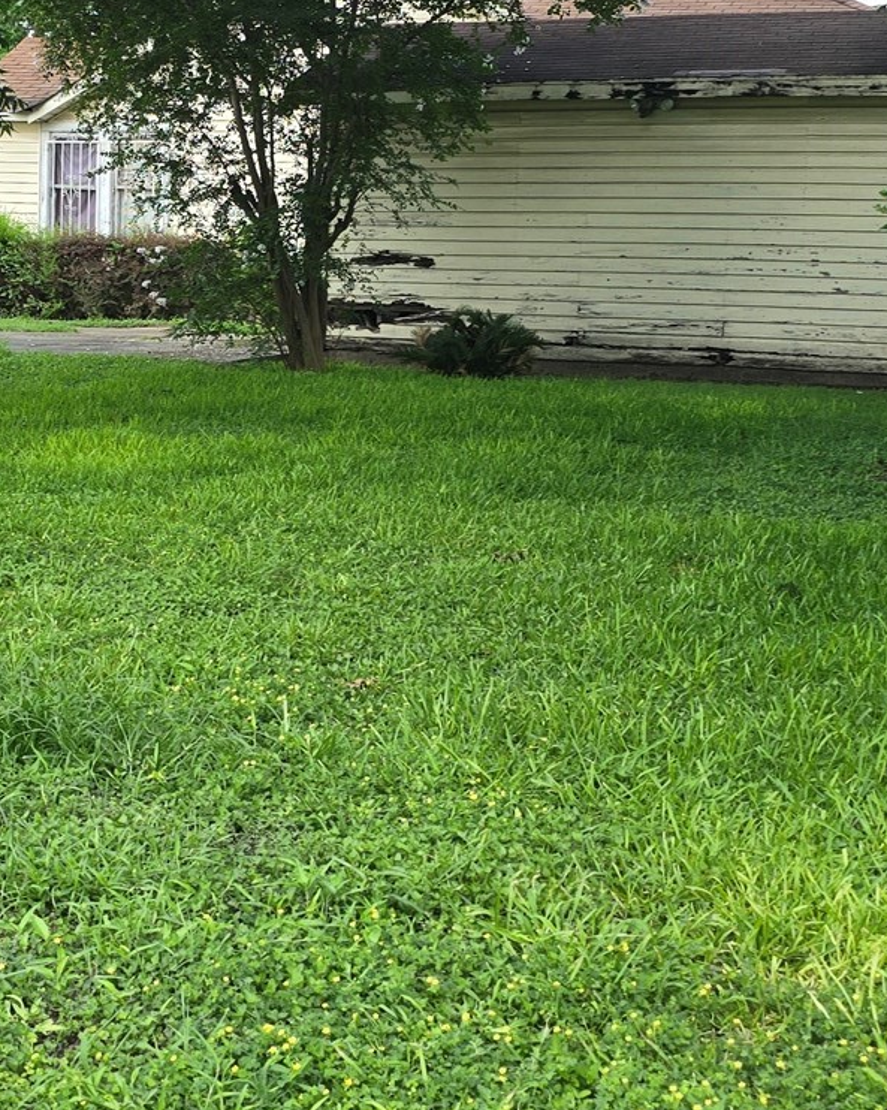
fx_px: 2036
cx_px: 188
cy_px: 399
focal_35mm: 62
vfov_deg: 30.3
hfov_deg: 24.2
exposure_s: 1/189
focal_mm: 6.3
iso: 12
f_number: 1.7
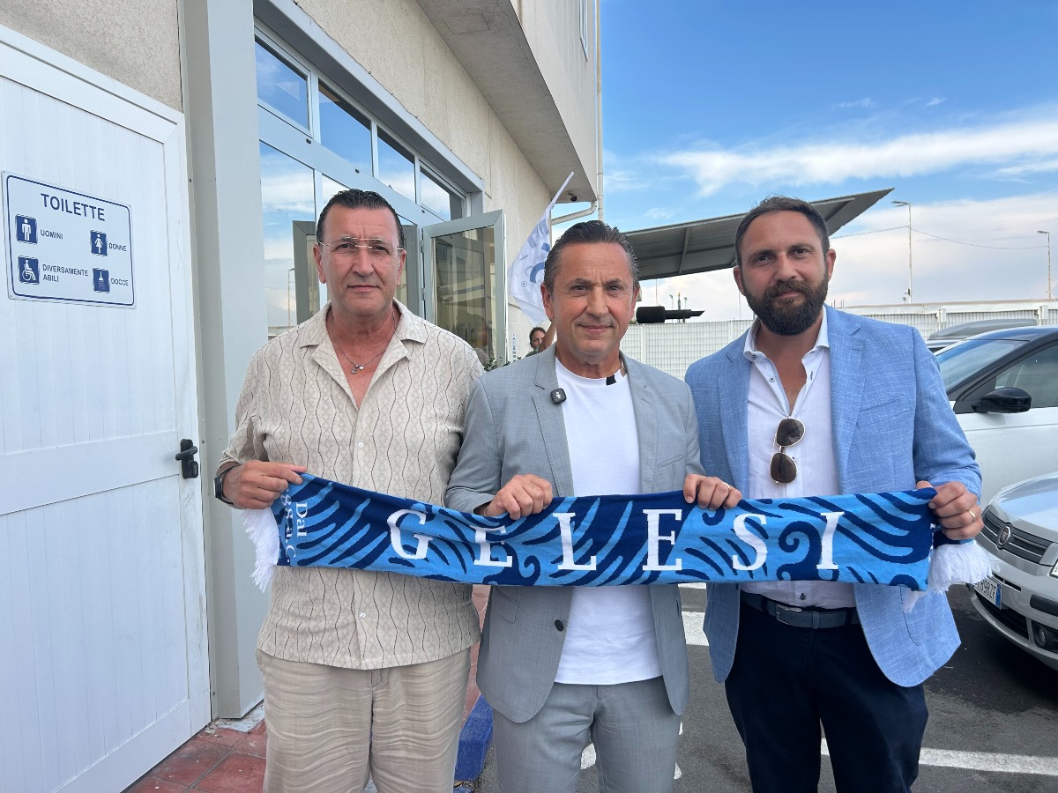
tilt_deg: -2.6
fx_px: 795
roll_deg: +1.6
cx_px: 529
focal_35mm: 26
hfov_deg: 67.3
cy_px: 396
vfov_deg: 53.1
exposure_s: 1/1344
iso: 50
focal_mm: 5.7
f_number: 1.5
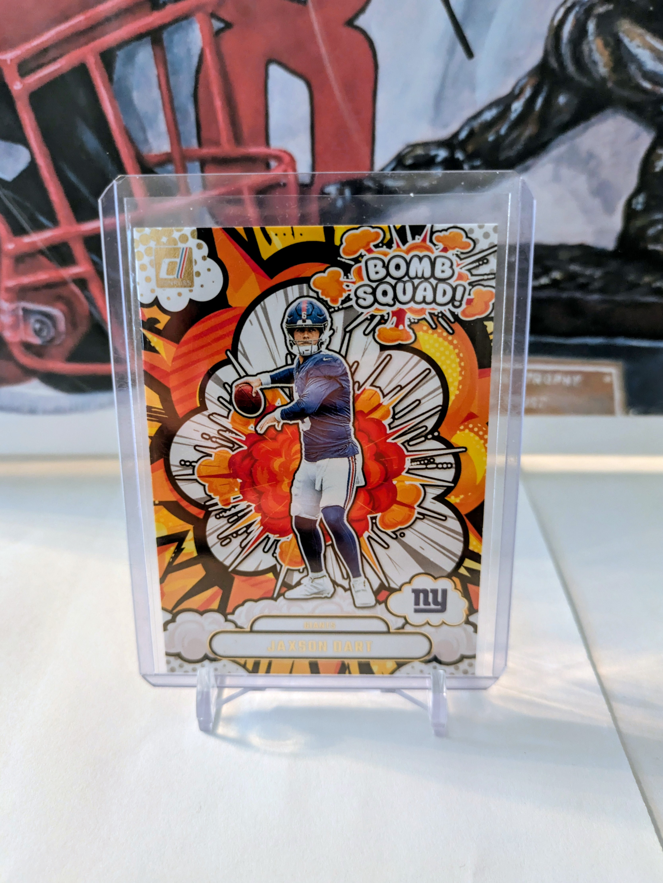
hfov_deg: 54.9
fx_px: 638
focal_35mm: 25
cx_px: 332
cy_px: 442
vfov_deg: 69.4
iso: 608
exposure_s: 1/24
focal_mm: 5.43
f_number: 1.89
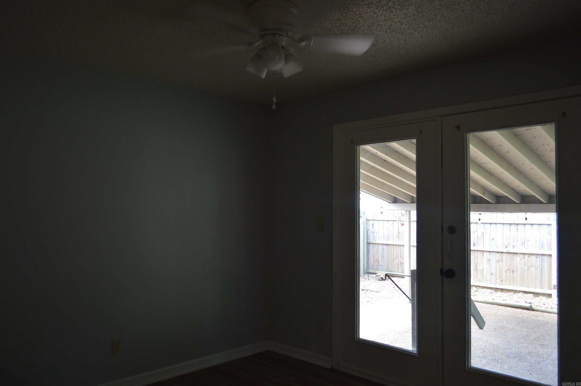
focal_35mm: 27
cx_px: 290
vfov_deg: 47.8
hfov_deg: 67.4
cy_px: 193
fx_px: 435
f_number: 3.5
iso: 400
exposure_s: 1/60
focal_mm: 18
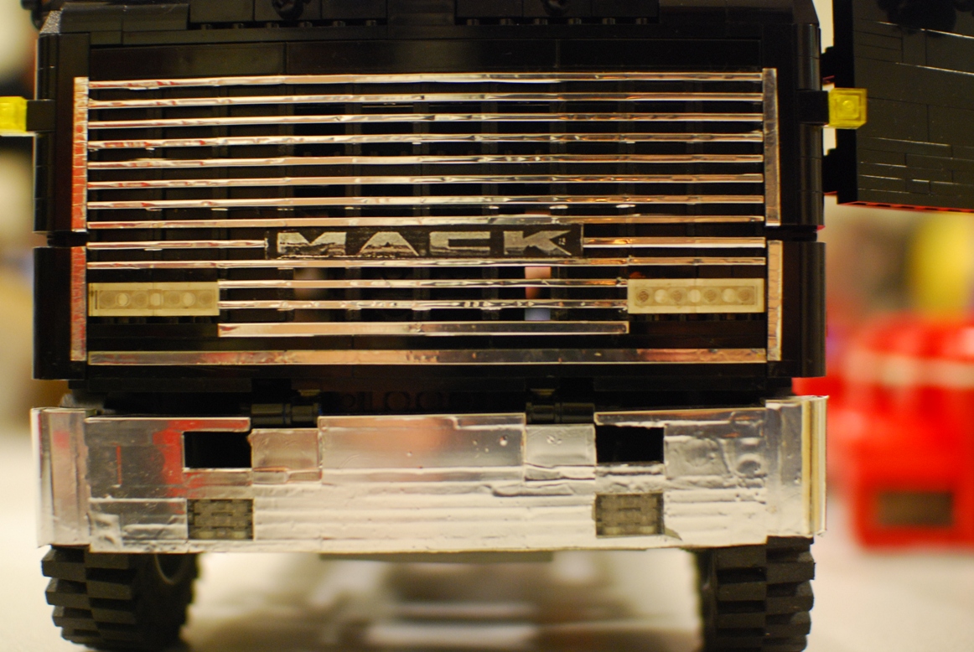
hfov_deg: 43.6
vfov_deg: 29.9
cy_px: 326
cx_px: 487
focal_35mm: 45
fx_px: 1219
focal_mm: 30
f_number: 1.4
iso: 560
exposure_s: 1/60
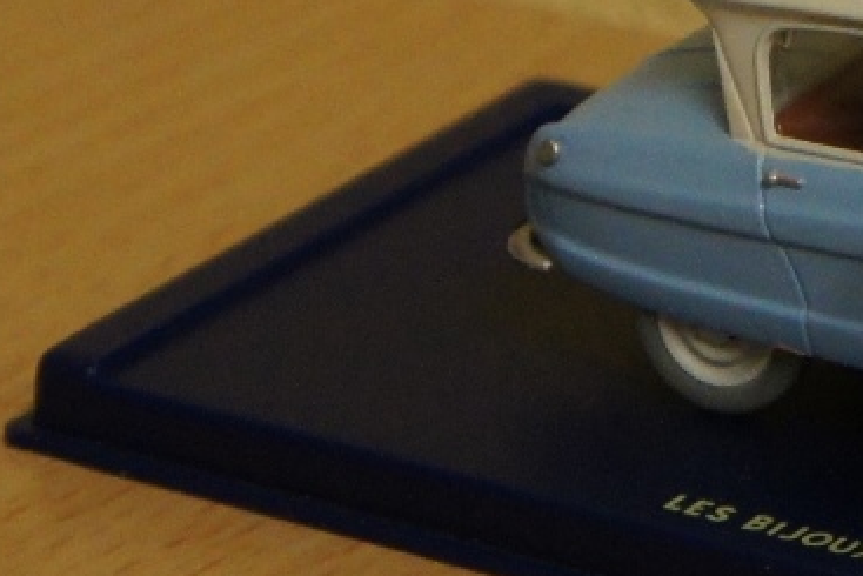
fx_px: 3511
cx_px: 1173
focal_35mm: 146
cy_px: 192
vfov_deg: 9.4
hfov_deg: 13.4
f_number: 4.5
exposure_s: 1/60
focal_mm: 35
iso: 1250
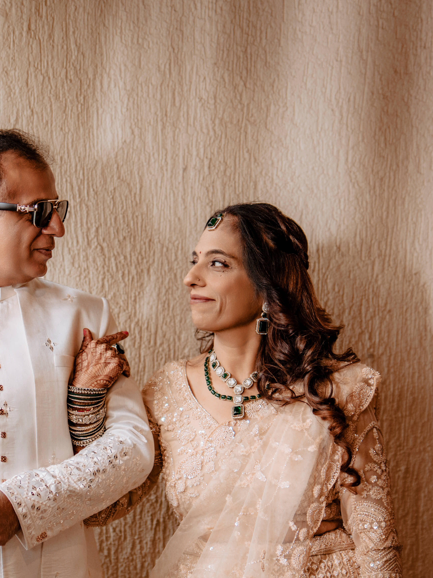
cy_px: 378
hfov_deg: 15.2
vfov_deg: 20.2
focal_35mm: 97
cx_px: 122
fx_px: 1618
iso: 640
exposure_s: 1/200
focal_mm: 50
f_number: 1.4
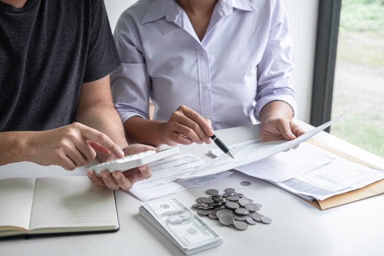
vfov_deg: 25.5
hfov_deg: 37.5
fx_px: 565
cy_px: 128
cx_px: 192
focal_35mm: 53
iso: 200
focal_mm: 35
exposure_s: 1/180
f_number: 3.2
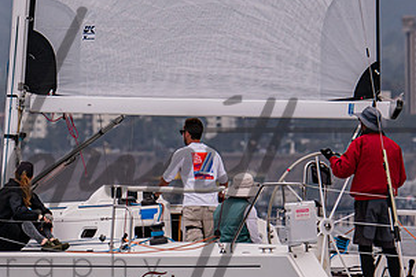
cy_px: 192
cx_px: 55
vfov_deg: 1.6
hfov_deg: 2.4
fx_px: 9972
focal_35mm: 863
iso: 200
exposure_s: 1/2500
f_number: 5.6
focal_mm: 270
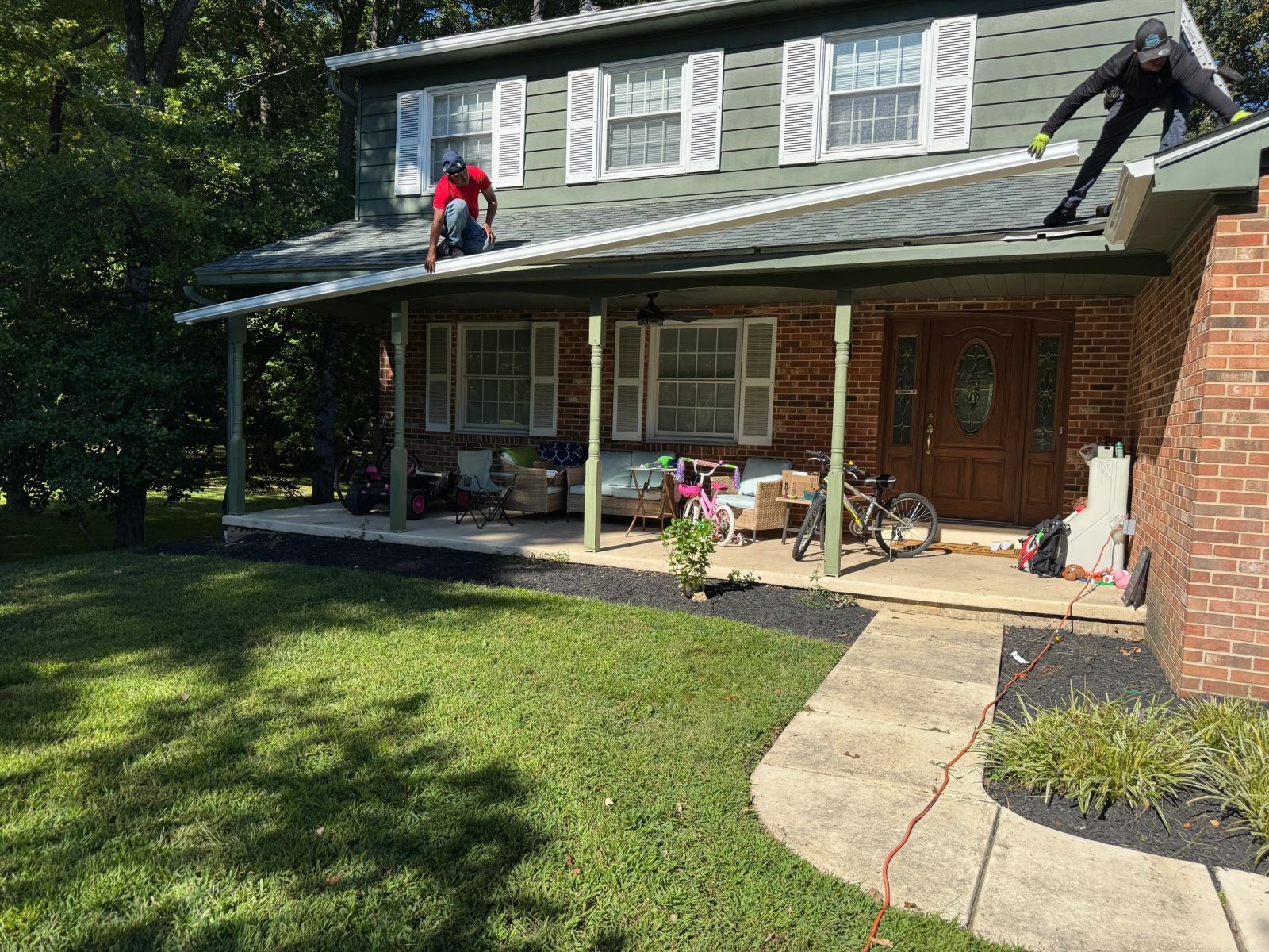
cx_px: 634
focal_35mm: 24
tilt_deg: -4.4
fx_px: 880
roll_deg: -1.2
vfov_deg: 56.8
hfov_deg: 71.6
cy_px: 476
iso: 80
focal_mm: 6.76
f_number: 1.78
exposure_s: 1/3413
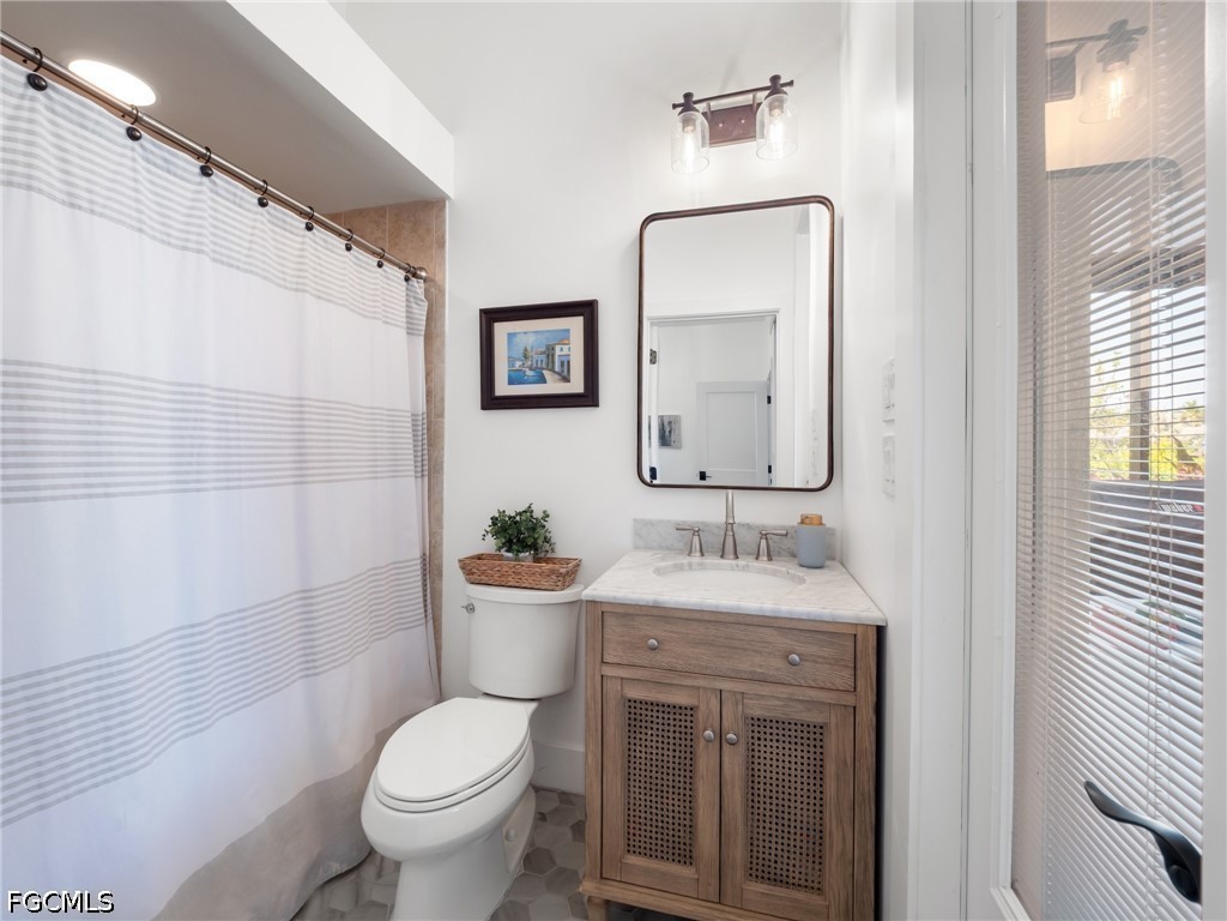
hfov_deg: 102.1
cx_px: 614
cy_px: 460
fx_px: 496
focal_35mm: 14
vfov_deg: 85.7
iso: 200
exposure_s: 1/3
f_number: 7.1
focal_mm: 7
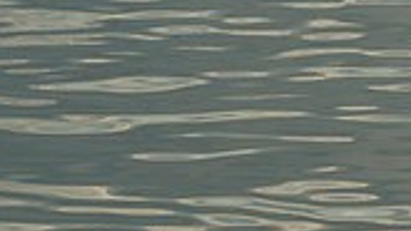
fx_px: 5701
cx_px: 15
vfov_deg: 2.3
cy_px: 443
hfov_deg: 4.1
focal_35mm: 523
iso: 100
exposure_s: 1/200
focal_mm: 95
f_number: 8.5
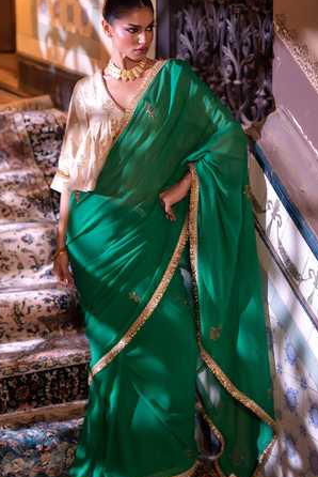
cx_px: 136
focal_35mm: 100
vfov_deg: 20.4
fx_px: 1323
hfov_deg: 13.7
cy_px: 243
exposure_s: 1/320
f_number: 2.5
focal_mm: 85
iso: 2000
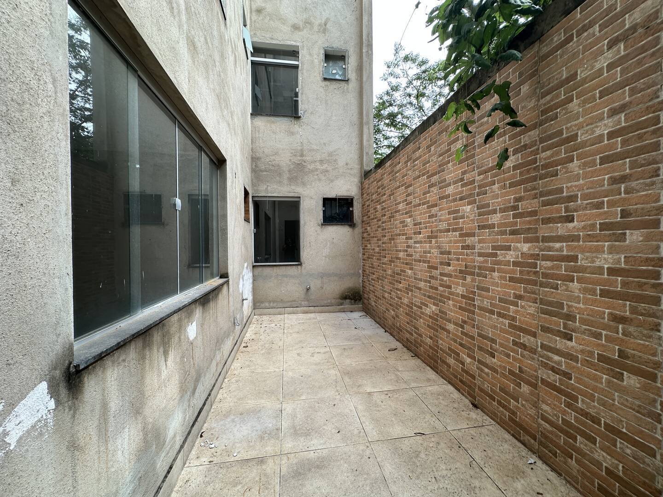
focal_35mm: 14
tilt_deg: -0.4
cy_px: 248
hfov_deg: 102.1
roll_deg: -0.4
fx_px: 268
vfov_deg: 85.7
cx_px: 332
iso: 40
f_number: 2.2
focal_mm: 2.22
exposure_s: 1/201
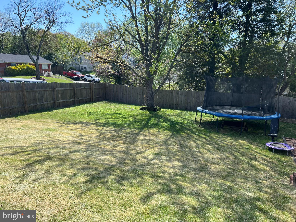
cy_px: 111
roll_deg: -0.8
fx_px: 222
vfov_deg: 53.1
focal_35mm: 26
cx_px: 148
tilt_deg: -10.8
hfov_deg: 67.3
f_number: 1.5
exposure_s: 1/1669
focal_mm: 5.7
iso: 50
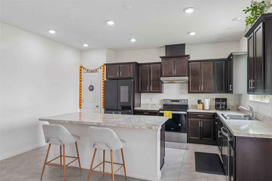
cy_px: 90
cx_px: 136
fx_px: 174
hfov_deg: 76.1
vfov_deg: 55.1
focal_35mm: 23
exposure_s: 1/25
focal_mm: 23
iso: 400
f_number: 8
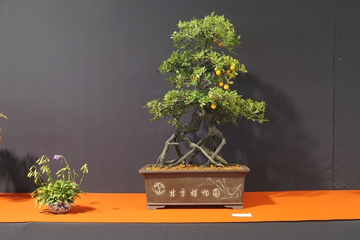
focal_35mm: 39
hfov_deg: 49.6
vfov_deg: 34.2
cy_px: 120
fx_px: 390
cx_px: 180
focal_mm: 26
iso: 640
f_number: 11
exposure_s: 1
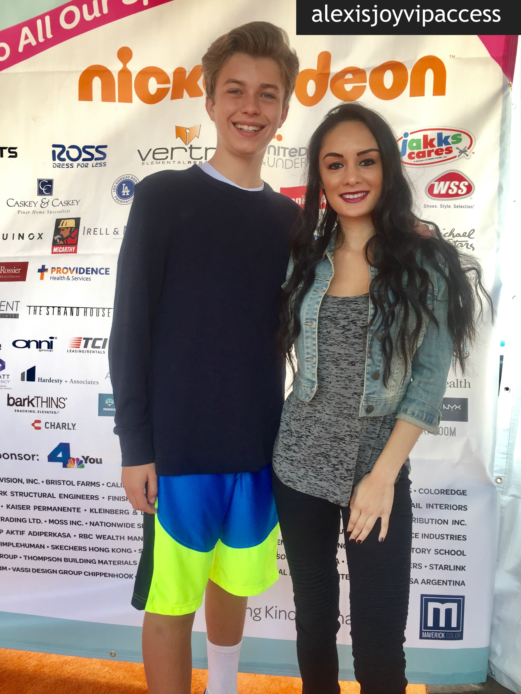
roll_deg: -1.0
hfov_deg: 48.2
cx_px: 260
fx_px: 582
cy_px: 347
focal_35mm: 29
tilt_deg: -6.3
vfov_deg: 61.7
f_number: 2.2
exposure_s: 1/120
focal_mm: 4.15
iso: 50
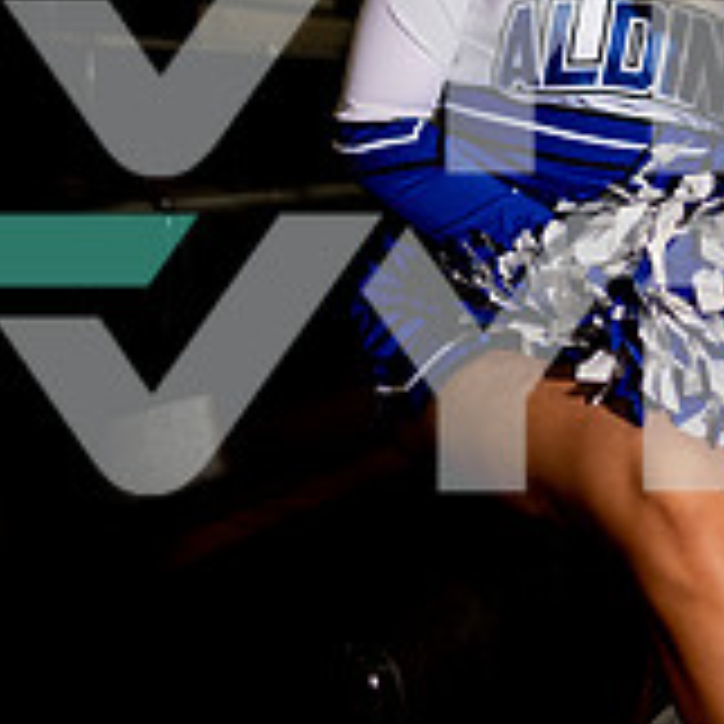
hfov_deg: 29.2
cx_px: 600
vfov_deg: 28.6
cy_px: 36
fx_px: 1349
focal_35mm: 57
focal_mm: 24
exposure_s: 1/640
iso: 100
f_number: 1.4
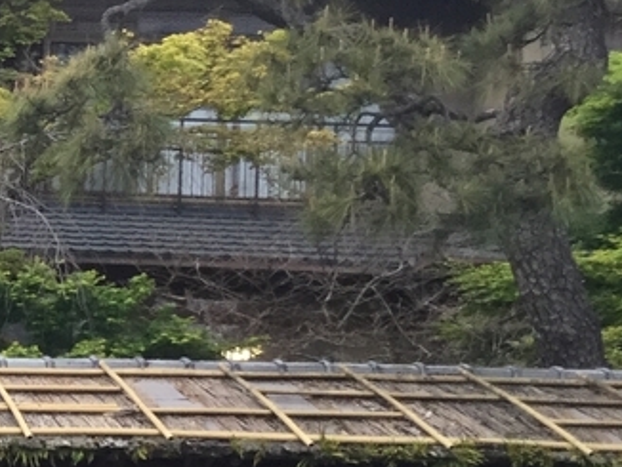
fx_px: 2050
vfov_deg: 13.0
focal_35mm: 114
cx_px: -261
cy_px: 351
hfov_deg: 16.0
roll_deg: -2.4
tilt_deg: +5.9
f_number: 2.4
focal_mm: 3.3
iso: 50
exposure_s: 1/30
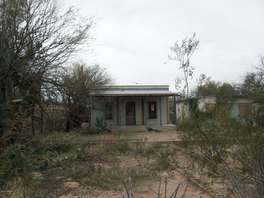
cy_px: 99
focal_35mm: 34
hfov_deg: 54.0
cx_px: 132
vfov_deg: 41.8
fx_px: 259
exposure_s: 1/246
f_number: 5.5
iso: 64
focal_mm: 5.7
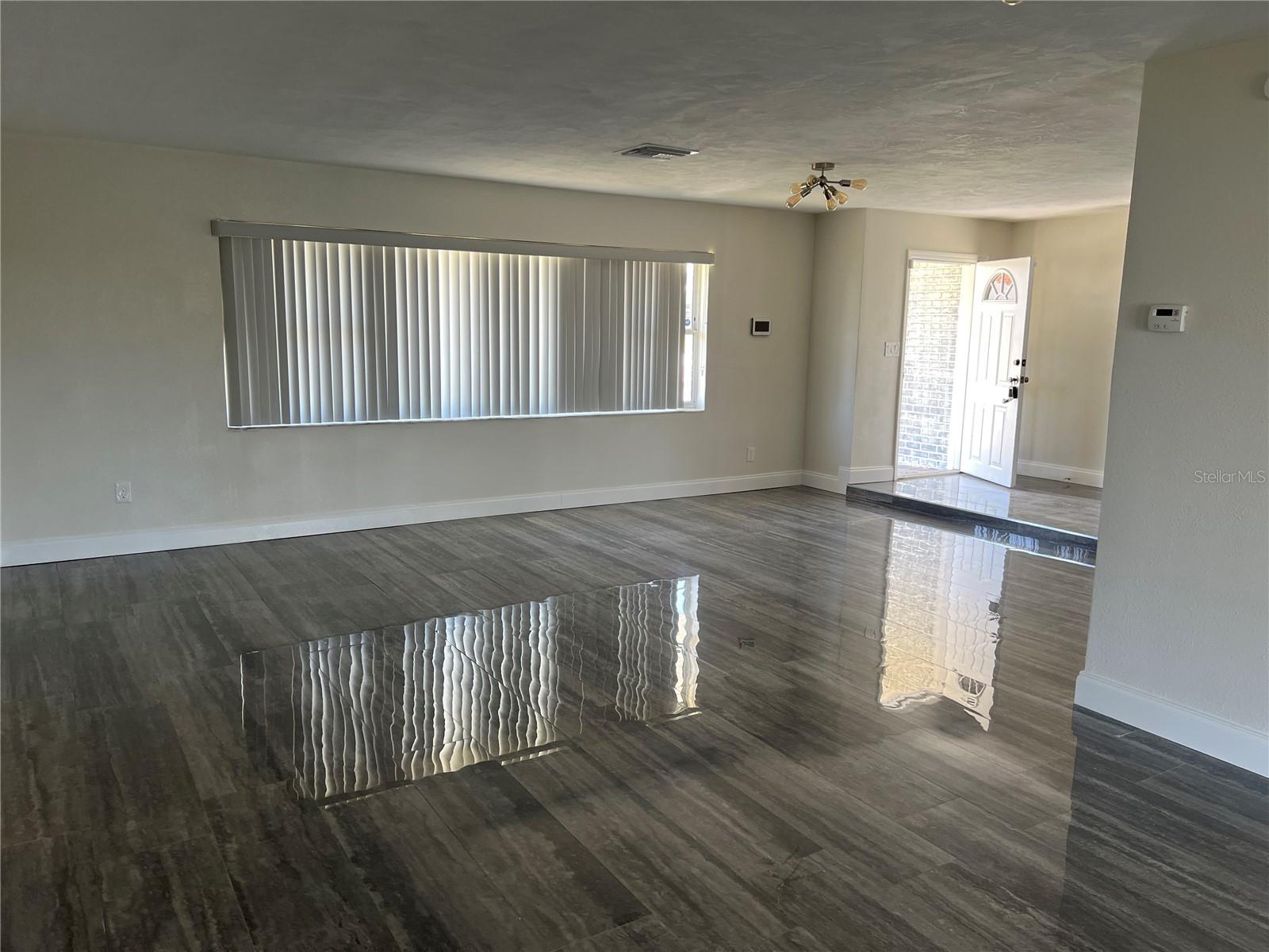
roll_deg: -2.1
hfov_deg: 67.3
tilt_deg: -9.5
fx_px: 953
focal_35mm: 26
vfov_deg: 53.1
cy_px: 476
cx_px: 634
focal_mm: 5.7
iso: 100
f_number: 1.5
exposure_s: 1/121
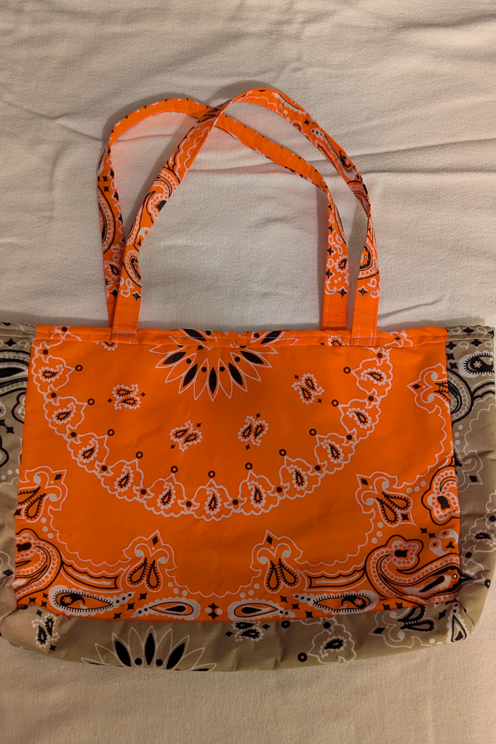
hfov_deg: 26.0
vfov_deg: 38.2
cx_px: 244
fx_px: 1074
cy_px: 371
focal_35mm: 52
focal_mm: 6.9
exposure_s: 1/24
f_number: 1.68
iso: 297
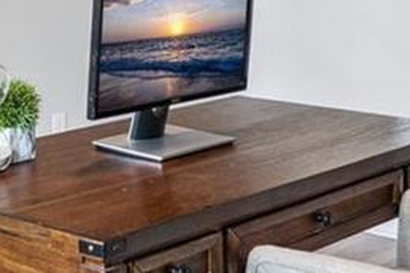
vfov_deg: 14.1
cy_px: -83
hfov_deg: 21.1
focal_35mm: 93
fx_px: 1059
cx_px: -14
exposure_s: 1/2.5
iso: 100
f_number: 8
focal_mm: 15
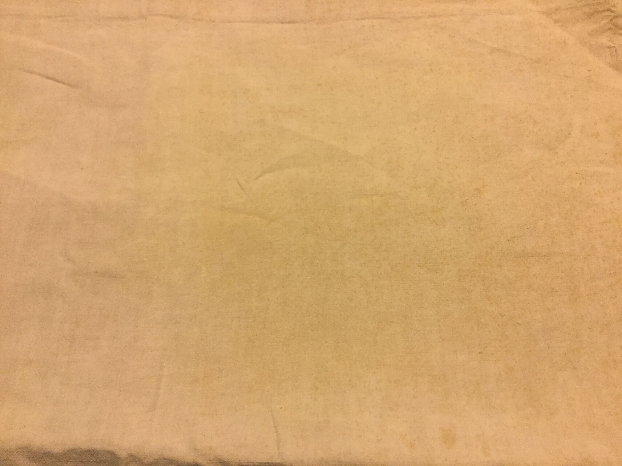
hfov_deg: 58.4
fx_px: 557
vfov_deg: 45.4
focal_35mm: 31
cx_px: 311
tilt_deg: -66.6
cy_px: 233
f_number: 2.4
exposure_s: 1/33
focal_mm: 3.3
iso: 100
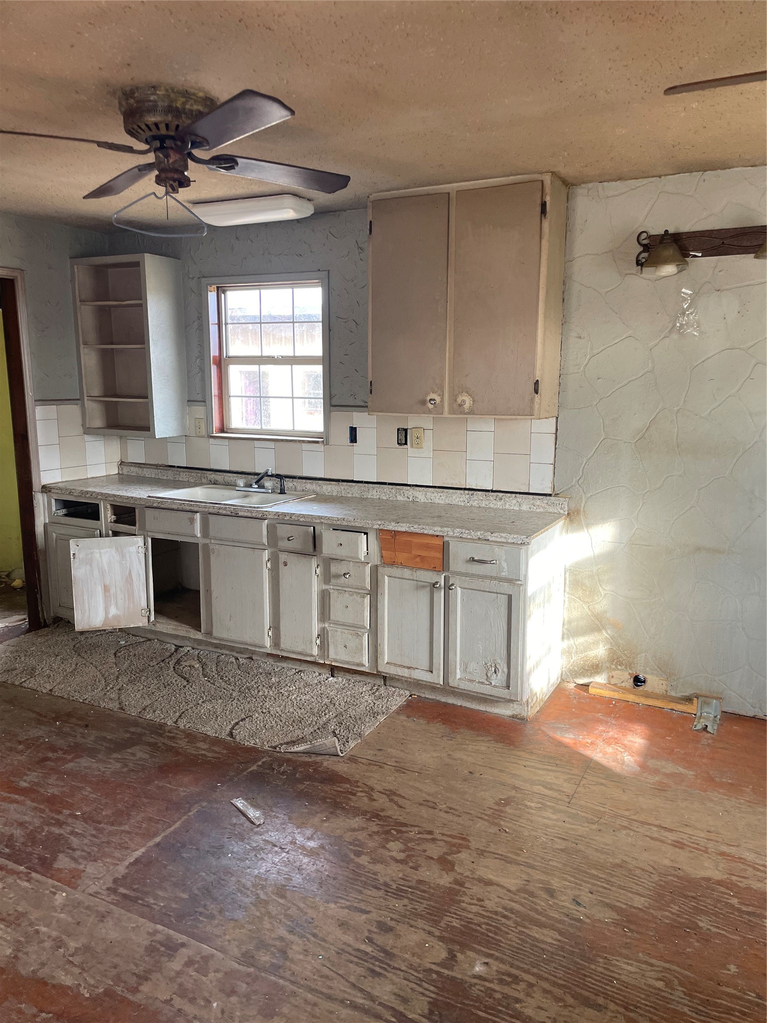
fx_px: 768
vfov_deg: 67.3
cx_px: 384
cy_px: 512
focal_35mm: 26
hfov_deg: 53.1
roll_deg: +0.5
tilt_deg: -9.4
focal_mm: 4.2
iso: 100
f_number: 1.6
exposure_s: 1/121
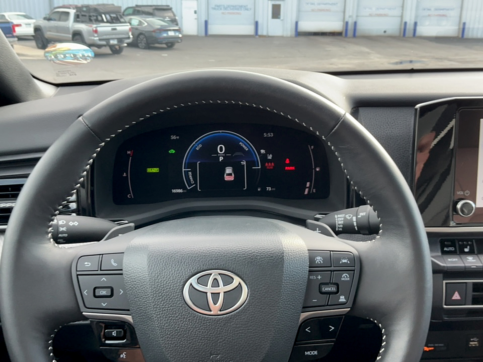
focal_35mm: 30
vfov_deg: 46.8
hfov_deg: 60.0
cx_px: 242
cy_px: 181
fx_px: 419
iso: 20
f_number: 1.8
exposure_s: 1/60
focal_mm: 3
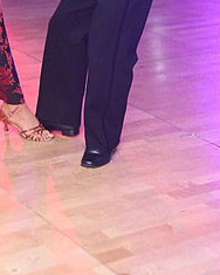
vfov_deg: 17.9
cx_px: 53
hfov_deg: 15.0
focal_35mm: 102
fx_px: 830
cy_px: -49
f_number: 5
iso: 5000
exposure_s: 1/200
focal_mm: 44
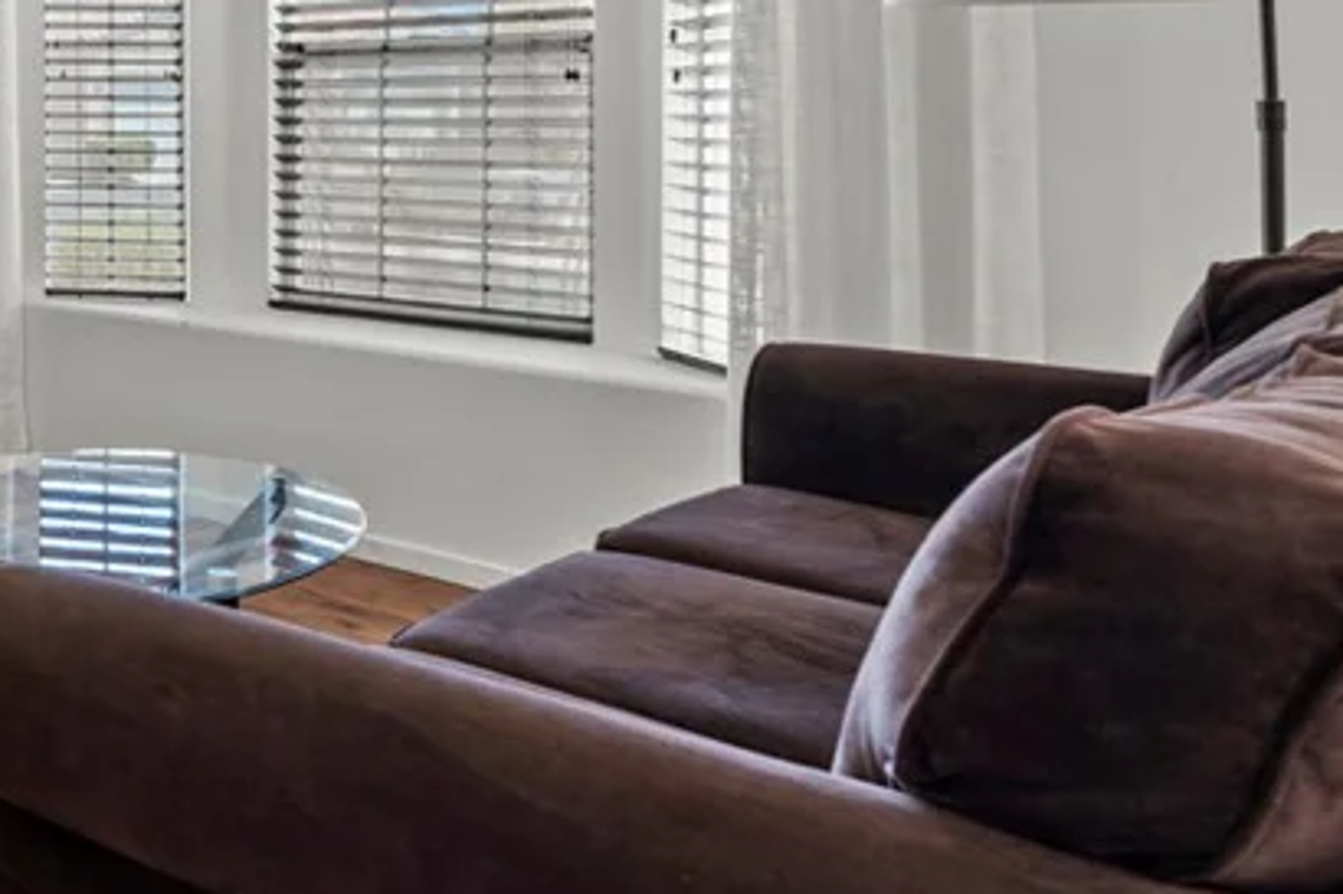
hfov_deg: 36.5
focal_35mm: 40
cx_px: -295
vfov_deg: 31.5
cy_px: 57
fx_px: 1492
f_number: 9
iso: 200
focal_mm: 16
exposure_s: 3.2
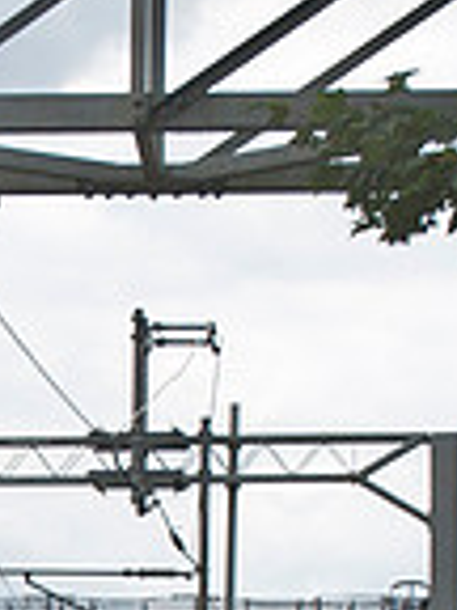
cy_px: 718
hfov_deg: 8.0
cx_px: -724
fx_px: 2956
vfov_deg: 11.5
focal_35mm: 168
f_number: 7.1
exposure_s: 1/200
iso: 200
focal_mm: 29
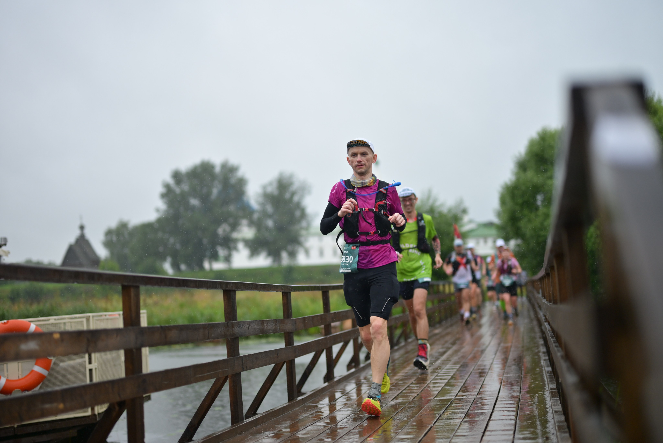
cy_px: 222
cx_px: 332
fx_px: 921
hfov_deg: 39.6
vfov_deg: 27.0
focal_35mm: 50
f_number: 1.2
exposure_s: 1/1000
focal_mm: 50
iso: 200
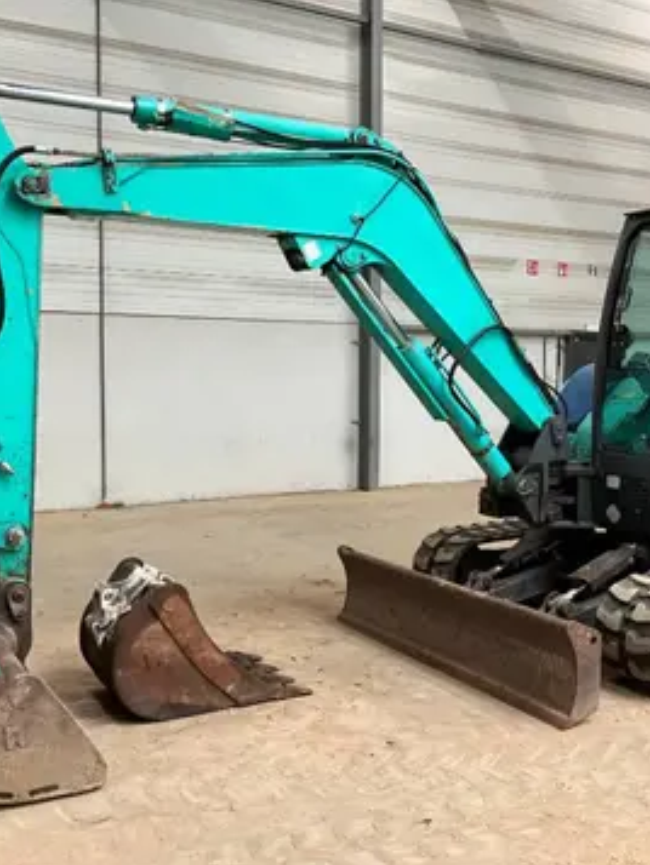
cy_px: 434
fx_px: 976
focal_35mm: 39
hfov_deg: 36.6
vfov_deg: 47.8
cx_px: 403
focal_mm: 3
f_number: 1.8
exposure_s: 1/60
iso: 100
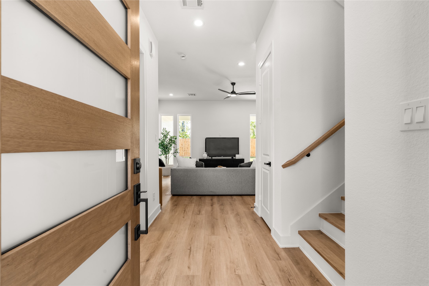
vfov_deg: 73.7
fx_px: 191
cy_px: 143
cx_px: 214
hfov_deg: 96.7
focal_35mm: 16
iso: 200
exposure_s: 1/1.67
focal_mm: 16
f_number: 9
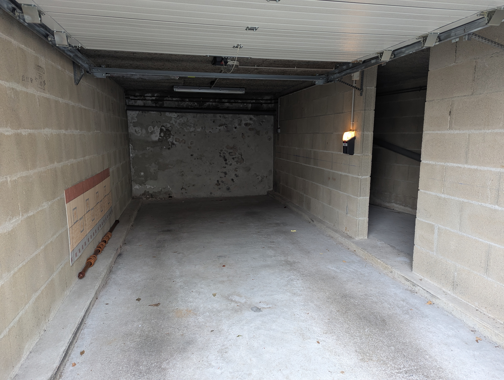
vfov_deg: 56.9
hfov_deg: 71.5
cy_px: 190
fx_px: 350
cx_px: 252
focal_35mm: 24
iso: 54
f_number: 1.85
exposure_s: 1/24.9
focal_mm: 6.81
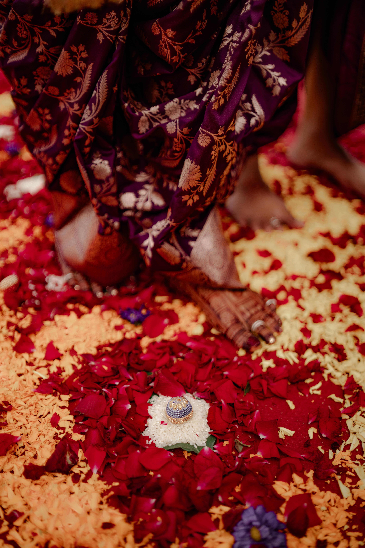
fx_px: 532
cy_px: 274
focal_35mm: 35
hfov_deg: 37.9
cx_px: 182
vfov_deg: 54.4
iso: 64
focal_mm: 35
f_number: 1.4
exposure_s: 1/2000
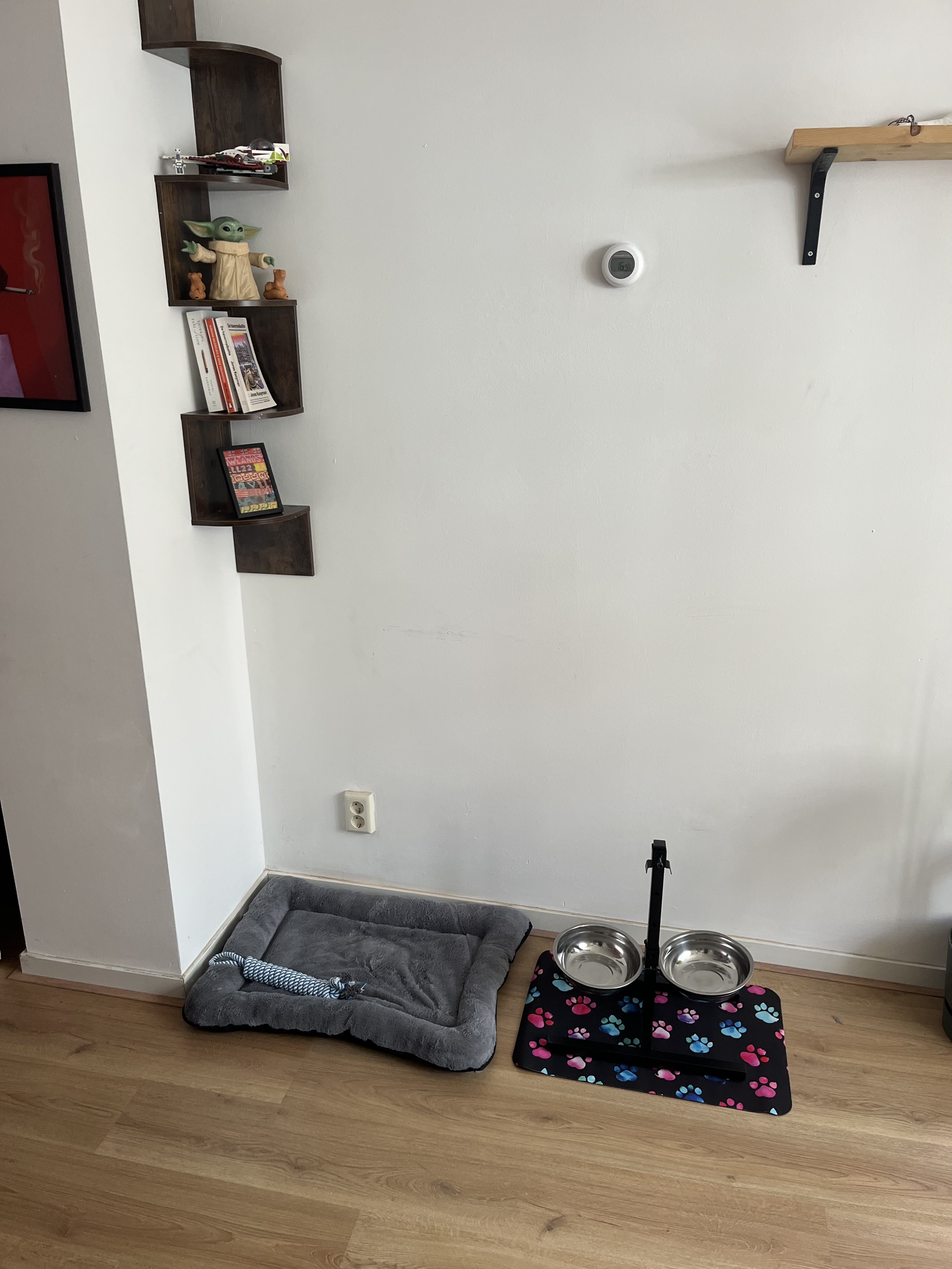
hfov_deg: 53.1
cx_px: 476
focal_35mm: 26
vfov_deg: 67.3
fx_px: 953
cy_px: 634
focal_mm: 5.1
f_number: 1.6
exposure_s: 1/110
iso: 125
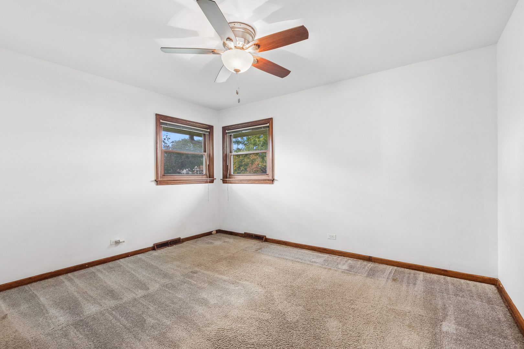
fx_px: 218
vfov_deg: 77.3
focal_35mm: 15
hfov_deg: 100.4
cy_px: 174
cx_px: 262
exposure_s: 1/15
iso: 400
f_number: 8
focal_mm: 10
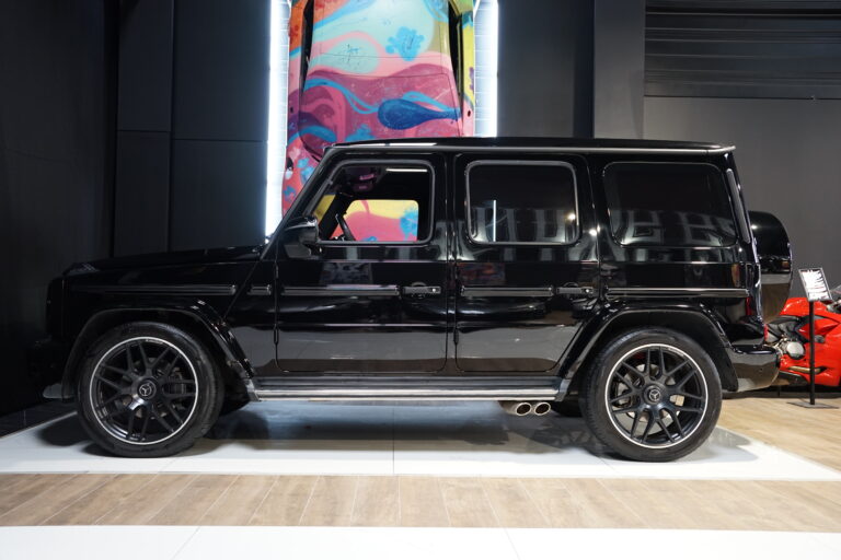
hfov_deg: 58.3
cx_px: 420
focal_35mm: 32
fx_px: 755
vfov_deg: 40.8
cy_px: 280
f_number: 2.8
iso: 1250
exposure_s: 1/80
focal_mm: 32.3
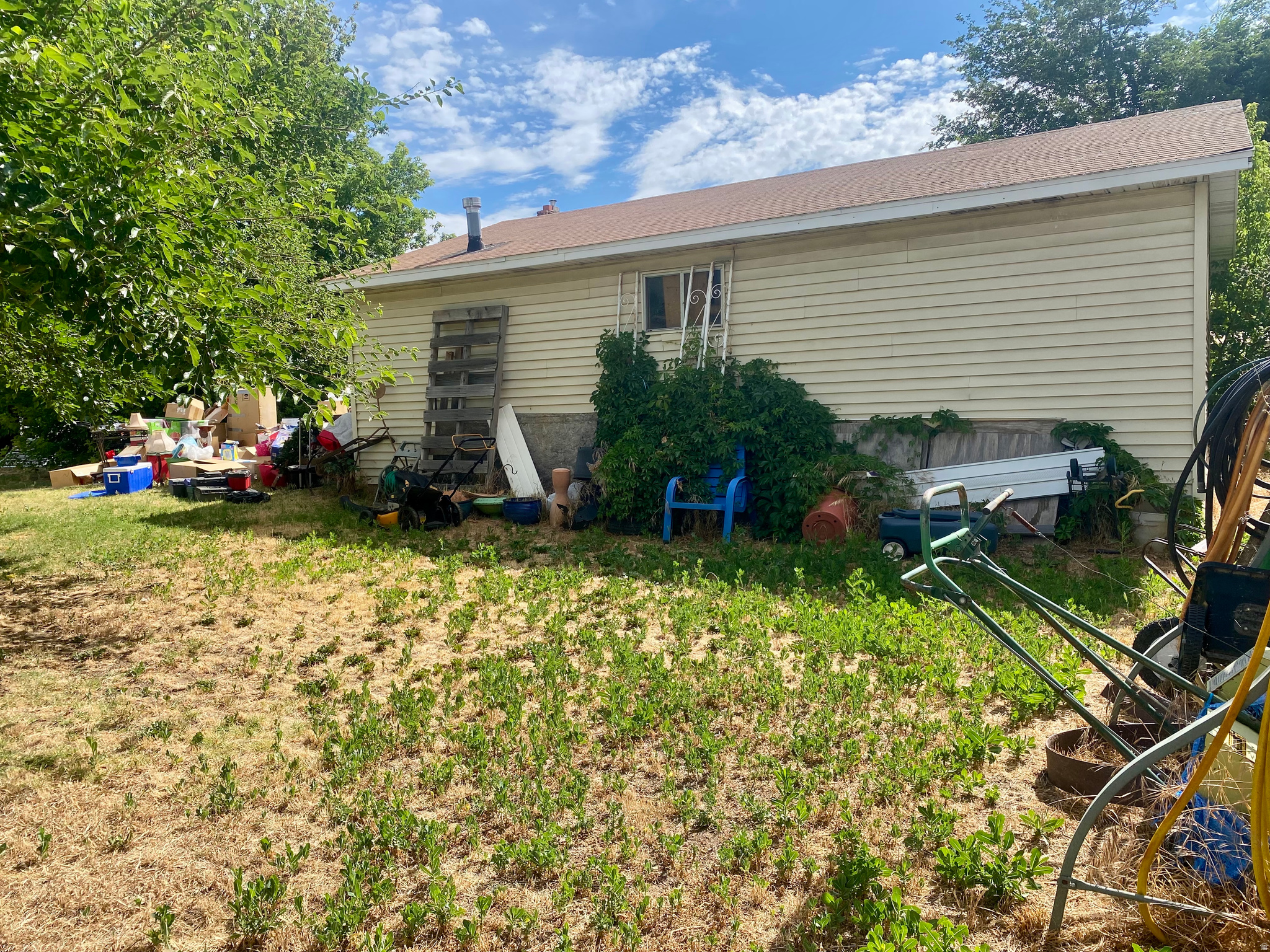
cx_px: 635
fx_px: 954
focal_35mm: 26
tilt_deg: -4.2
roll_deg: +1.8
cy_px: 476
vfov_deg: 53.1
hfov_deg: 67.3
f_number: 1.8
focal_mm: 4.25
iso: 32
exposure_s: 1/1838
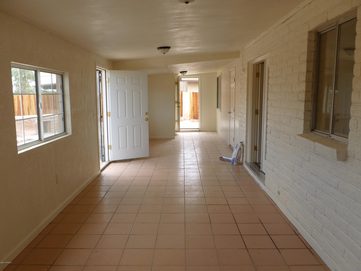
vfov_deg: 49.7
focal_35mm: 28
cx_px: 180
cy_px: 136
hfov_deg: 63.4
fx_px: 292
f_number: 3.3
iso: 100
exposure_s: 1/100
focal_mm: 5
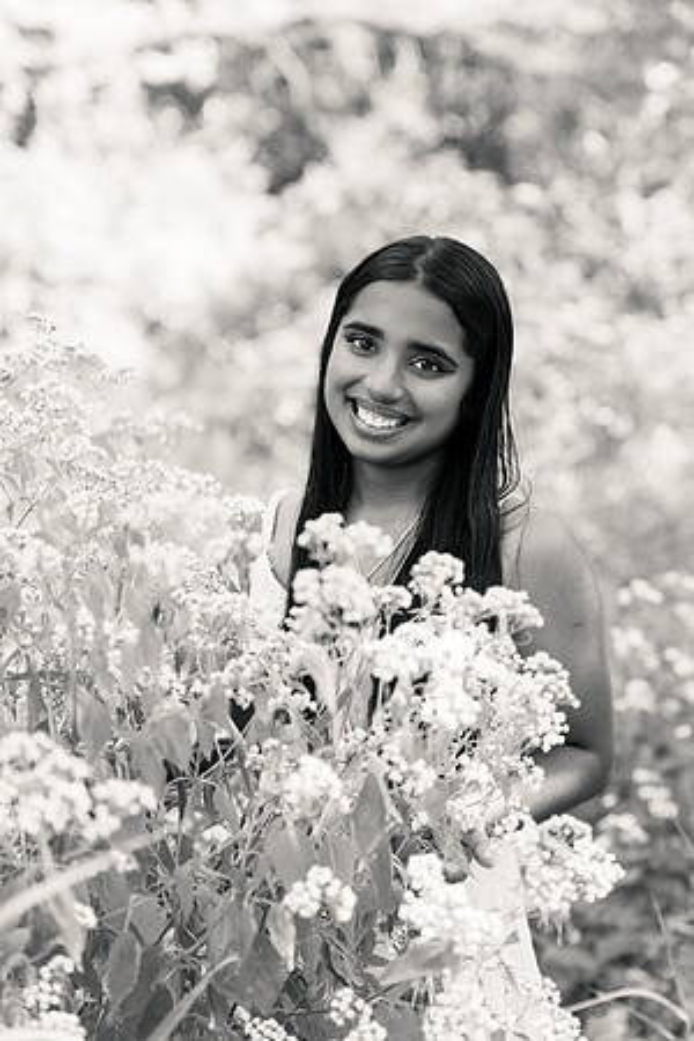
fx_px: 2169
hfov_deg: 18.2
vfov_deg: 27.0
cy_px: 520
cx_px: 347
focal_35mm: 75
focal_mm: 75
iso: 400
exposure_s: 1/400
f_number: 3.5
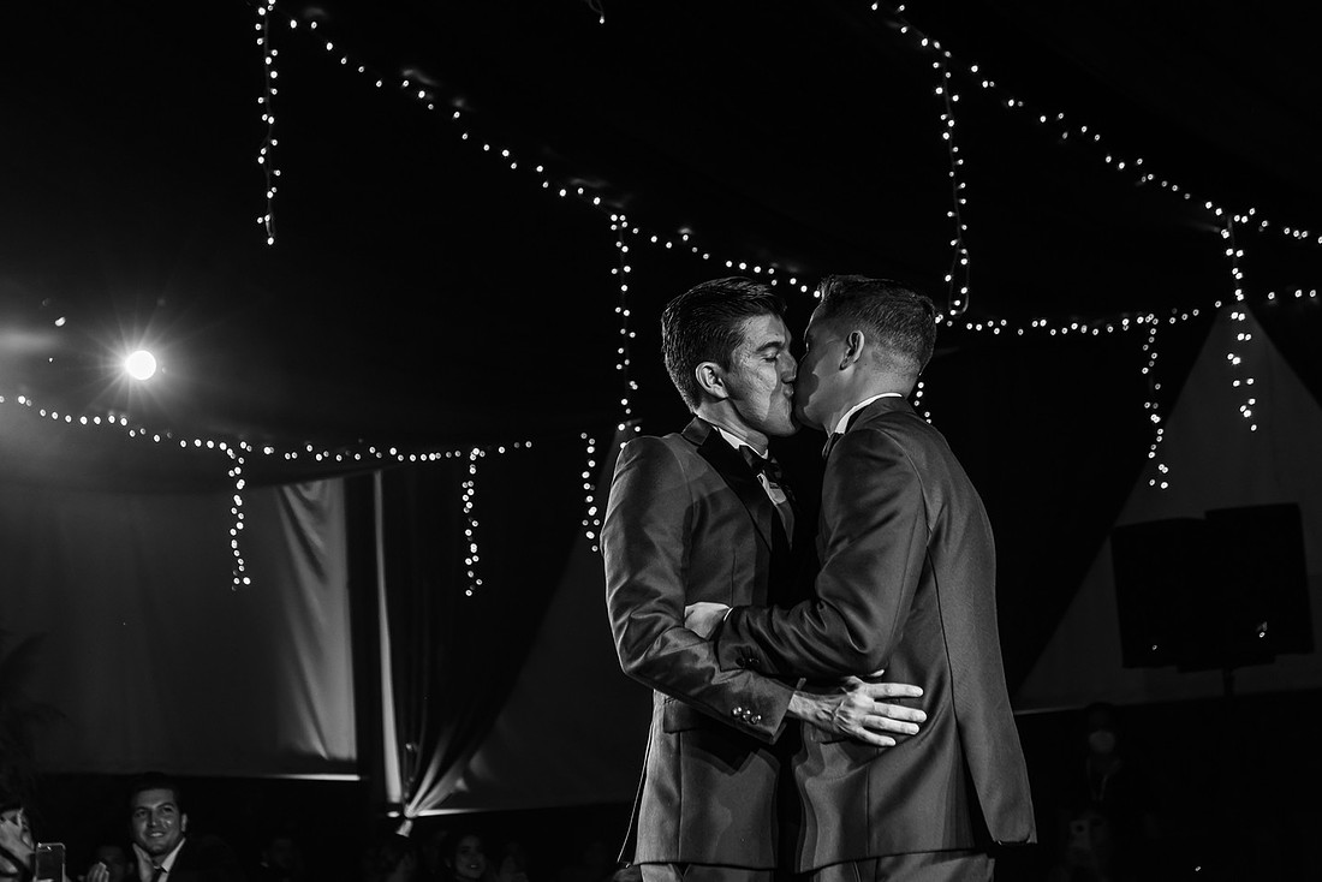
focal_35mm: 70
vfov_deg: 19.5
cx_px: 661
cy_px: 441
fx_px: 2571
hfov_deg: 28.8
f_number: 4.5
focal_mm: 70
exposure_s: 1/125
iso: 640
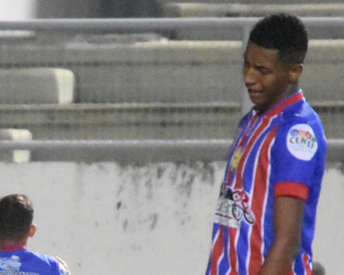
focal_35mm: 1295
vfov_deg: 1.2
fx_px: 13181
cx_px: -51
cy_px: 367
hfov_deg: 1.5
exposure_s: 1/640
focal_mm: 240
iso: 25600
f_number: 5.3
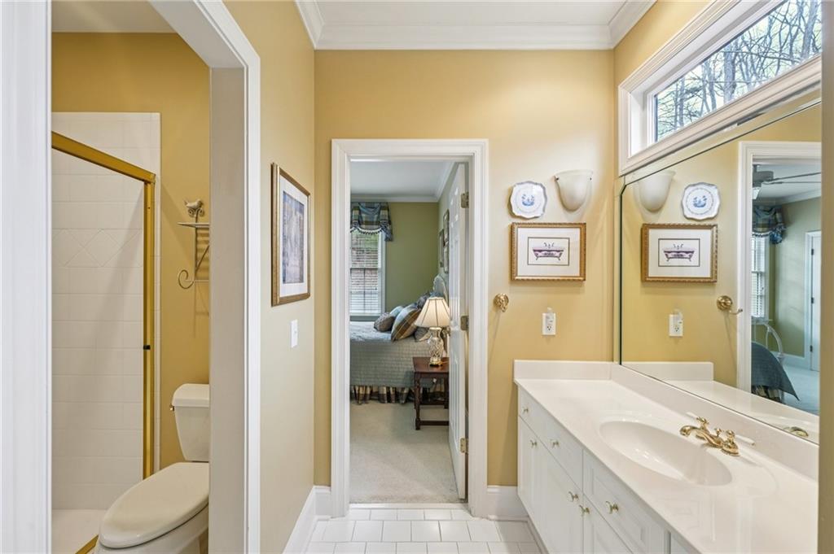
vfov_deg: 81.1
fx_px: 324
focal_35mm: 14
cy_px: 277
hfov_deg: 104.3
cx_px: 417
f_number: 8
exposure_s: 1/8
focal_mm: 14
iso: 320
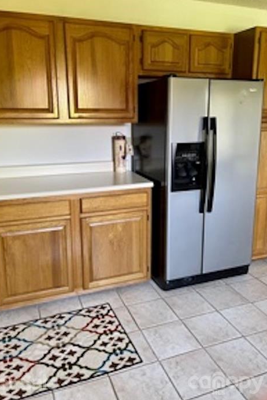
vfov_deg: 61.8
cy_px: 182
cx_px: 150
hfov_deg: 43.6
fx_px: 333
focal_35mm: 30
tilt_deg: -13.6
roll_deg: -0.7
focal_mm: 5.1
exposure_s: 1/60
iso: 400
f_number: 1.6
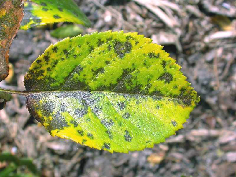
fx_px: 532
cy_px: 88
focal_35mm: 78
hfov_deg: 25.0
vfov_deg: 18.9
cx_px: 118
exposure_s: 1/210
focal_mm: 16.2
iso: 100
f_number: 7.9
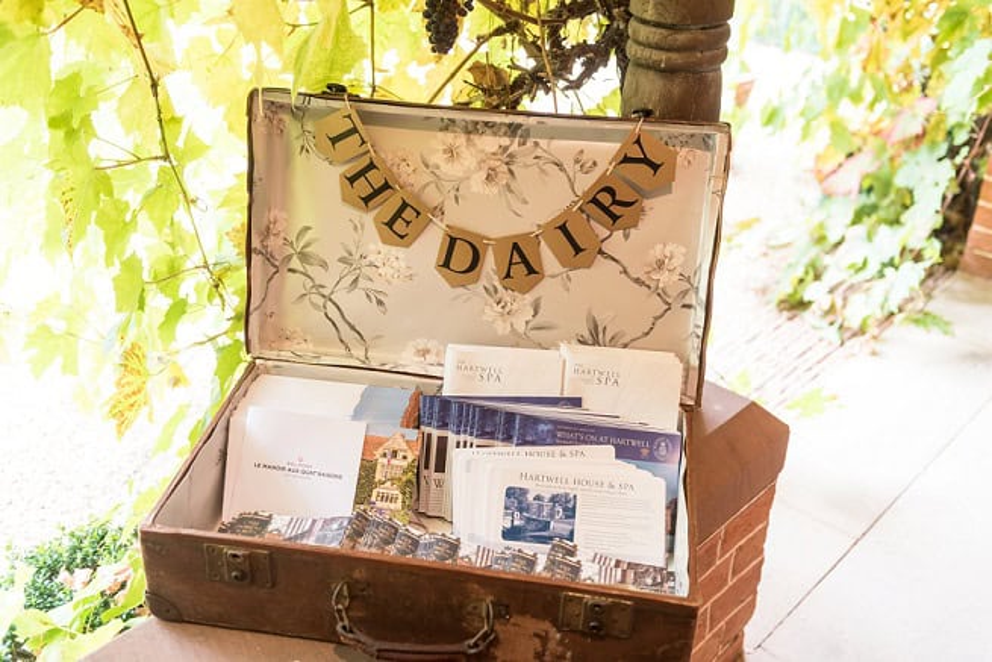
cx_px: 496
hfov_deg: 50.7
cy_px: 331
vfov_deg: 35.1
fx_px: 1047
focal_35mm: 38
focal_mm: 38
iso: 200
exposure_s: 1/50
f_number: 3.2
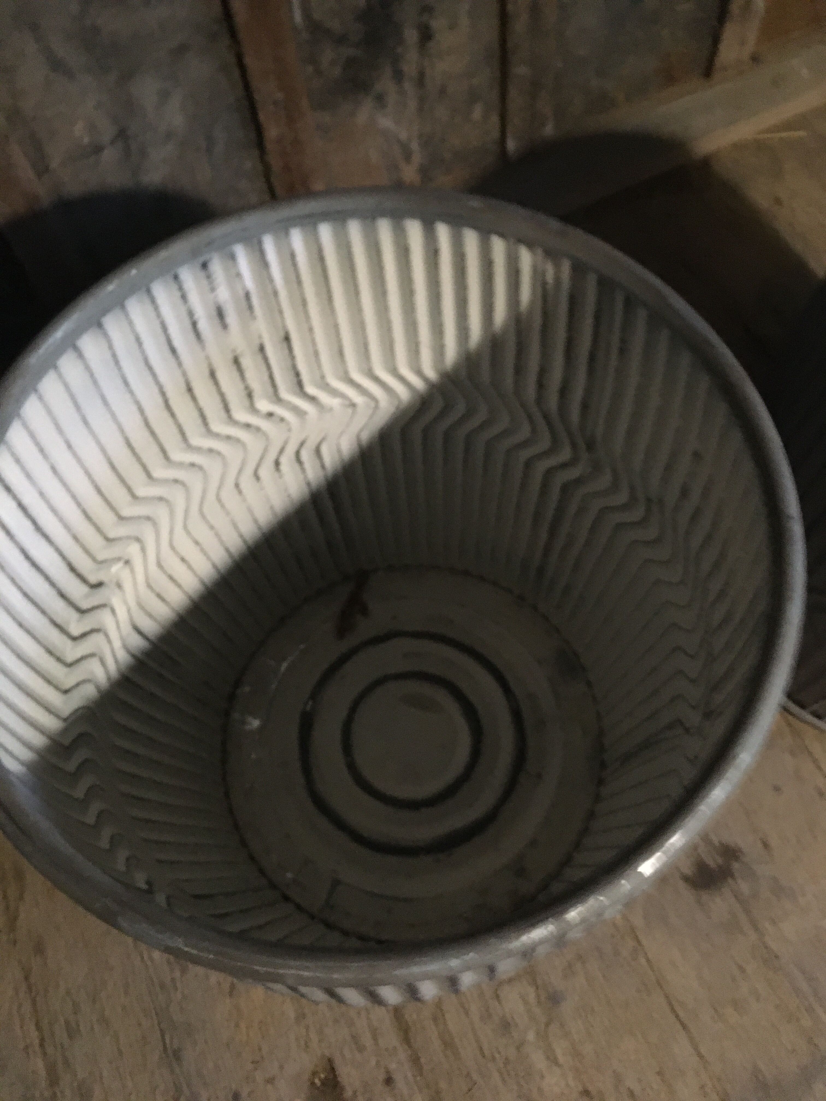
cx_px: 413
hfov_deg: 48.2
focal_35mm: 29
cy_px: 550
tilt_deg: -63.9
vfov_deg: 61.7
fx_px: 923
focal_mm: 4.15
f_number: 2.2
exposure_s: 1/17
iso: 400
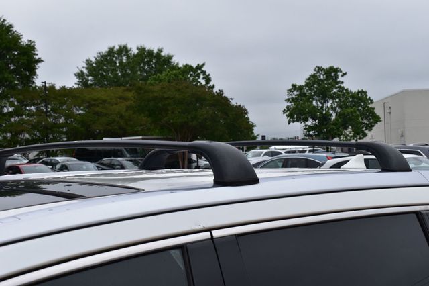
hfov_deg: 36.9
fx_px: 643
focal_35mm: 54
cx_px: 214
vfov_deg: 25.0
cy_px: 143
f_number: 11
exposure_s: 1/400
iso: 400
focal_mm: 36
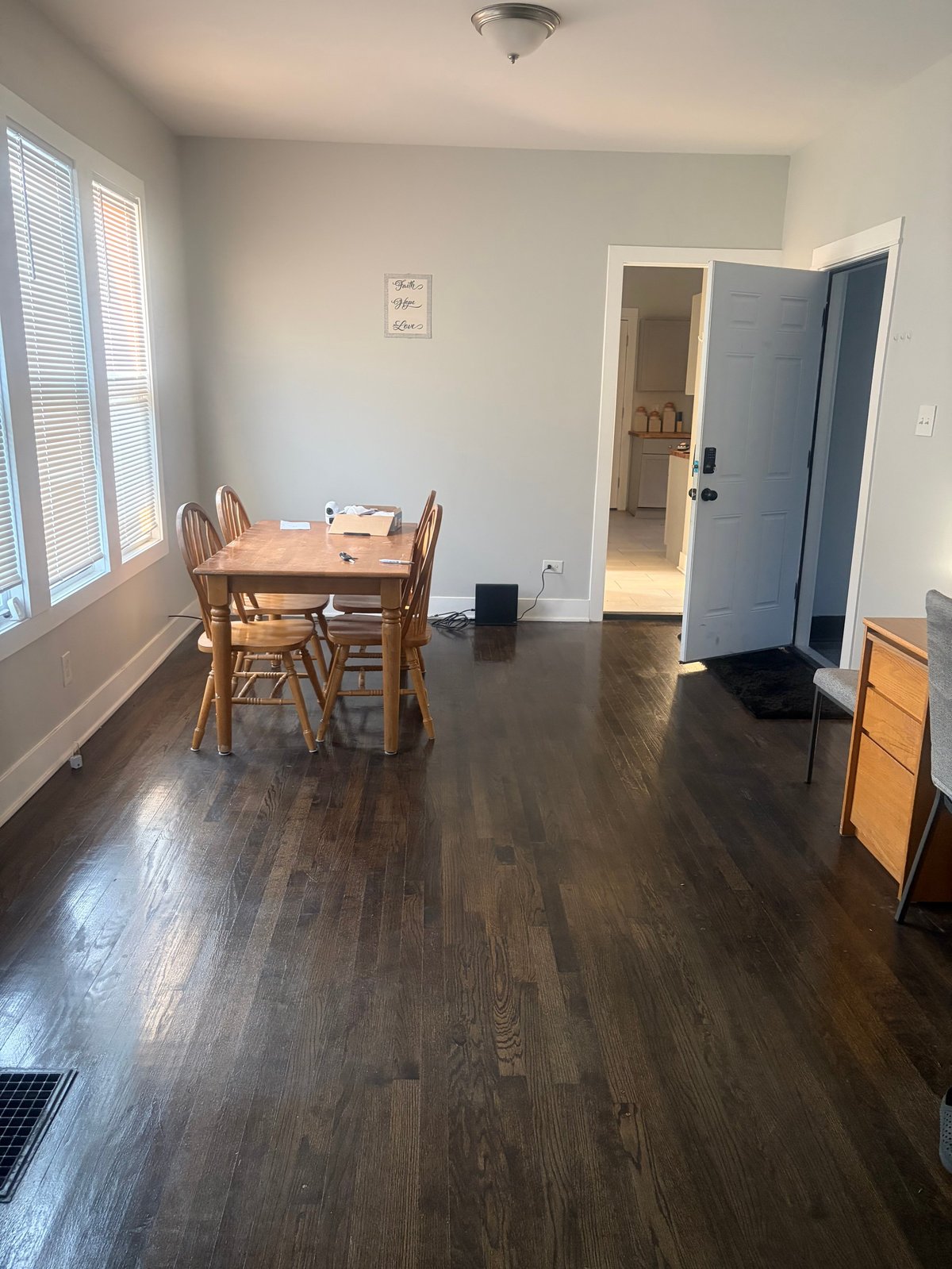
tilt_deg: -15.1
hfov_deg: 53.1
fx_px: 953
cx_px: 476
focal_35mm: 26
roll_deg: -0.9
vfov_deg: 67.3
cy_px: 634
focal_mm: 5.96
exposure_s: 1/60
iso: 400
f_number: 1.6
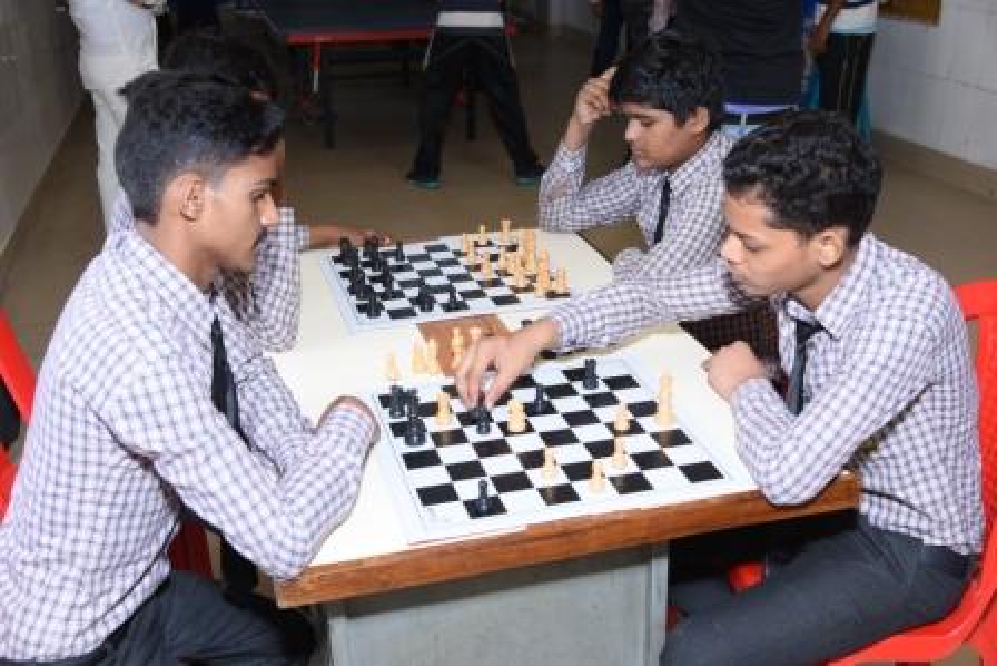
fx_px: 1108
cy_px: 333
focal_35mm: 40
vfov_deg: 33.4
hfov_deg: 48.4
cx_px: 498
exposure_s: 1/125
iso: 800
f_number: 5
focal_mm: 40
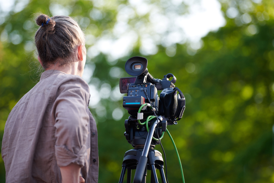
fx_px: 1027
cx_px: 137
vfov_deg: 10.2
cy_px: 92
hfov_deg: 15.2
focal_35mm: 135
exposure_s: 1/640
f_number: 3.2
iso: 320
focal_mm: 135
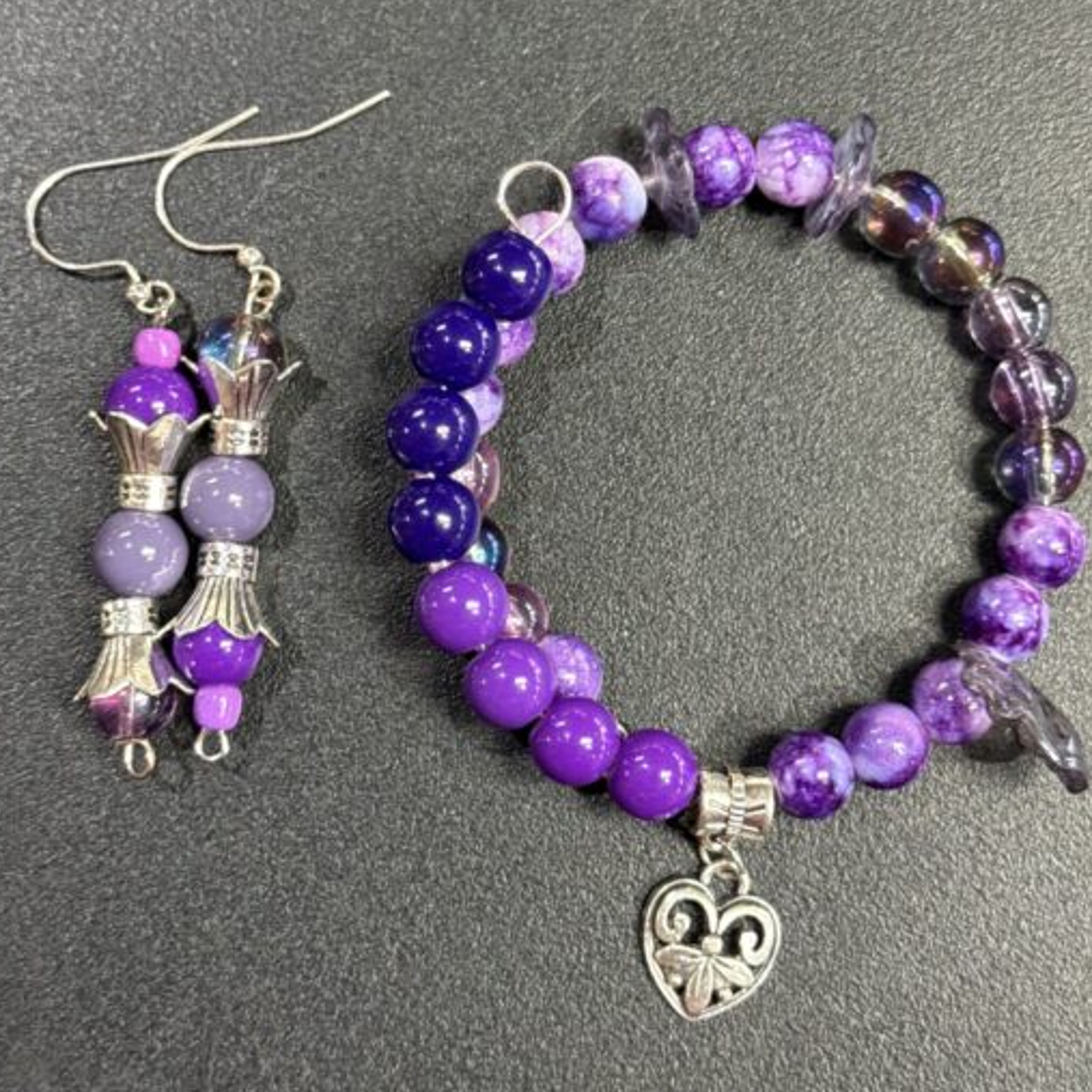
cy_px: 403
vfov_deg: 25.6
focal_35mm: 67
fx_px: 2391
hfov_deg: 25.7
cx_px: 584
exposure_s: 1/60
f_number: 1.78
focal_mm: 6.76
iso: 200
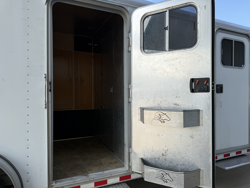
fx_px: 173
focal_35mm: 24
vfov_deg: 56.8
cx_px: 125
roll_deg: -1.0
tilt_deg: -0.8
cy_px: 94
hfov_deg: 71.6
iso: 80
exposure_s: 1/1585
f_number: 1.78
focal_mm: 6.76
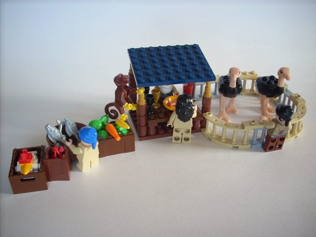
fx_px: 338
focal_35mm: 37
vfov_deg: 38.7
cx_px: 158
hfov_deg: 50.1
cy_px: 118
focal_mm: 6.2
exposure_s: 1/30
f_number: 2.8
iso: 84
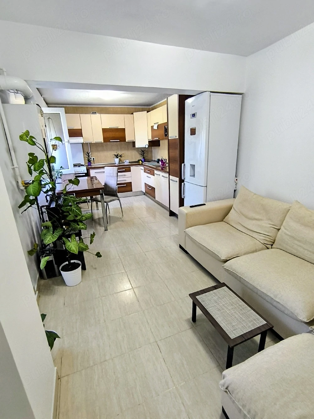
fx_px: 194
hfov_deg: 78.1
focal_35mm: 16
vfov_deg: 94.5
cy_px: 210
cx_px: 157
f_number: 2.2
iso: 250
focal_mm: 1.65
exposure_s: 1/33.3
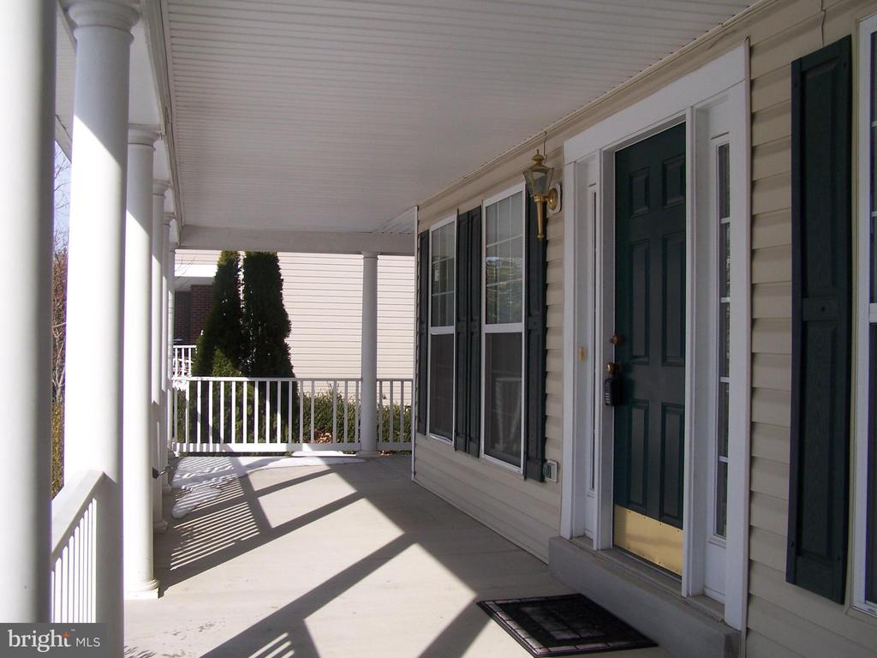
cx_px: 438
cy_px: 329
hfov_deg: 49.0
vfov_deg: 37.7
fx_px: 963
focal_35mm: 38
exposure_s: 1/640
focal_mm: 6.3
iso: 80
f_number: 4
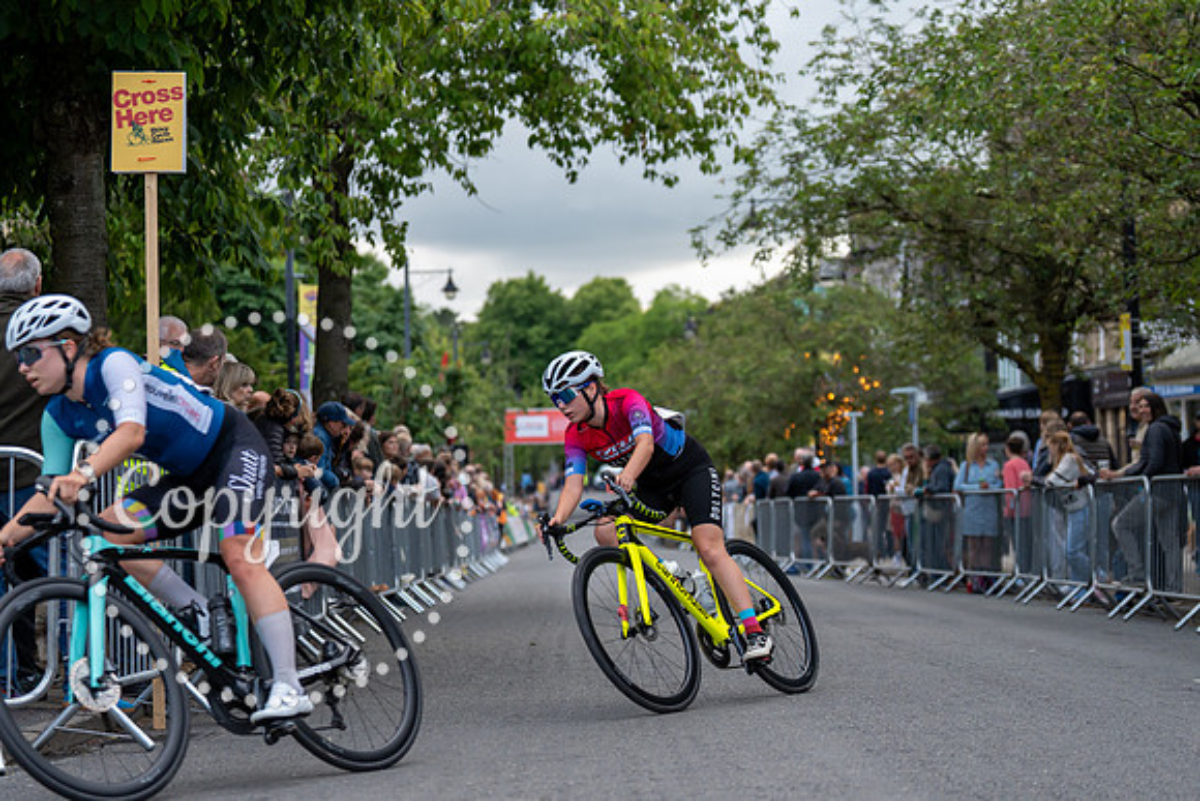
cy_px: 400
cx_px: 600
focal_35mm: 77
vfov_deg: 17.6
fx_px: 2580
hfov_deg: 26.2
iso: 640
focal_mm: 70
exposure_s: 1/800
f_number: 2.8
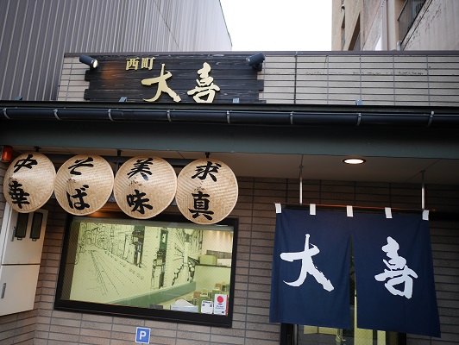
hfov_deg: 59.9
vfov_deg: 46.9
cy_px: 172
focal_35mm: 30
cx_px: 230
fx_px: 398
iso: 200
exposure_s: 1/80
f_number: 1.7
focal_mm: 15
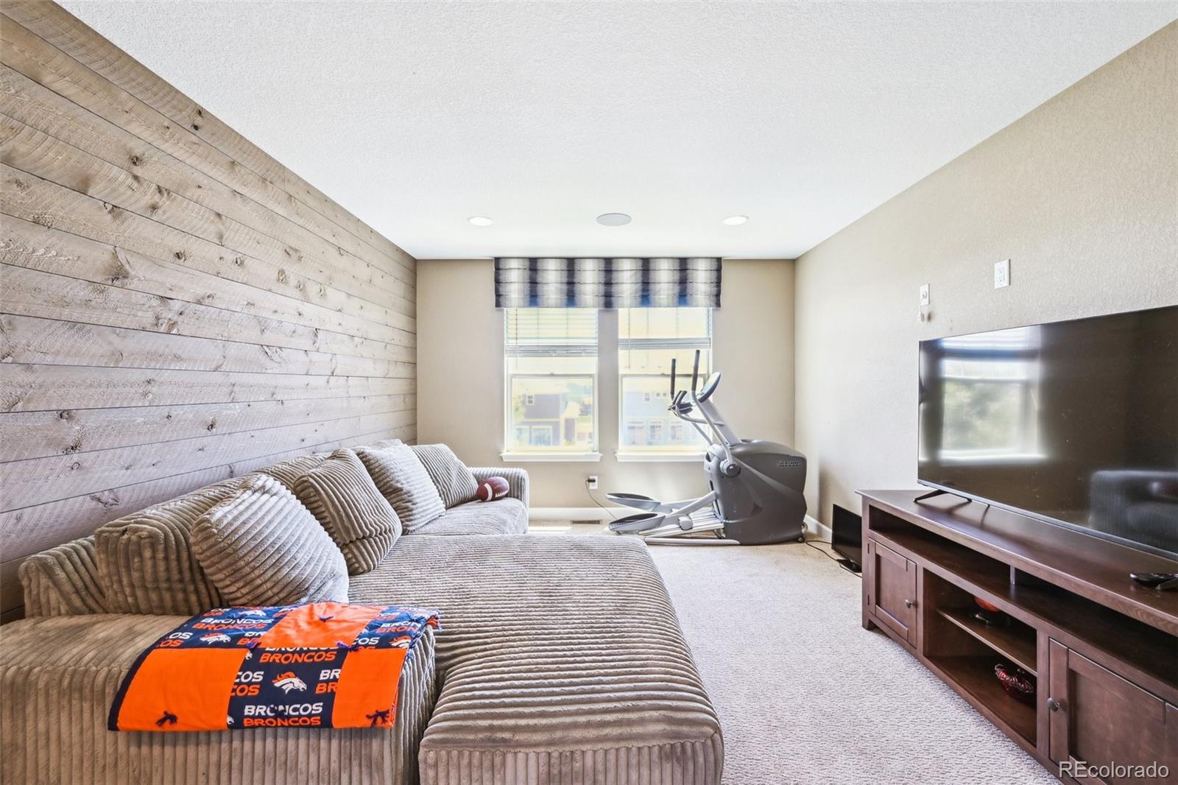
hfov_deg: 104.3
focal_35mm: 14
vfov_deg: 81.2
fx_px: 458
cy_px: 392
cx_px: 589
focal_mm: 14
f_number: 10
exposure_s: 1/8
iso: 400
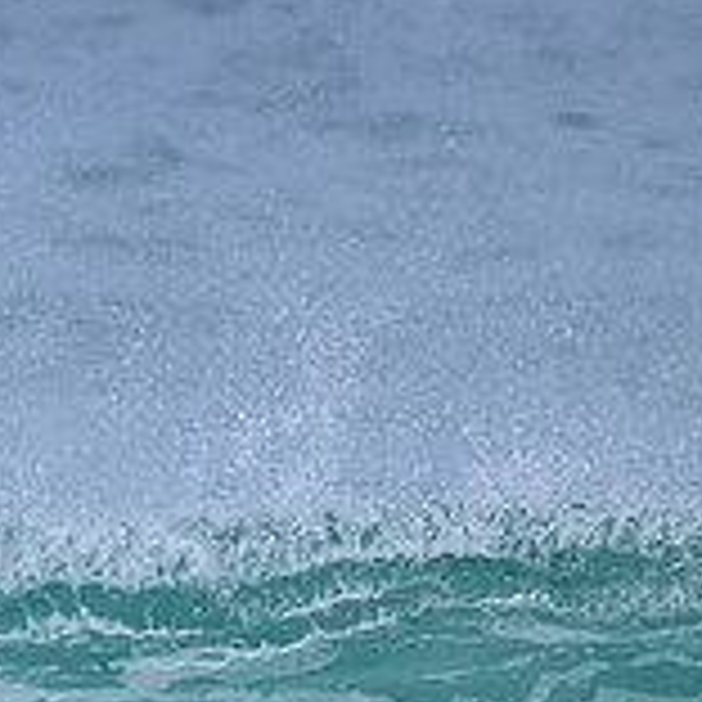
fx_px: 57979
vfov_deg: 0.7
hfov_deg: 0.7
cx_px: -382
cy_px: 844
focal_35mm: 2527
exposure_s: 1/2000
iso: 720
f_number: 11
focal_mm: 800
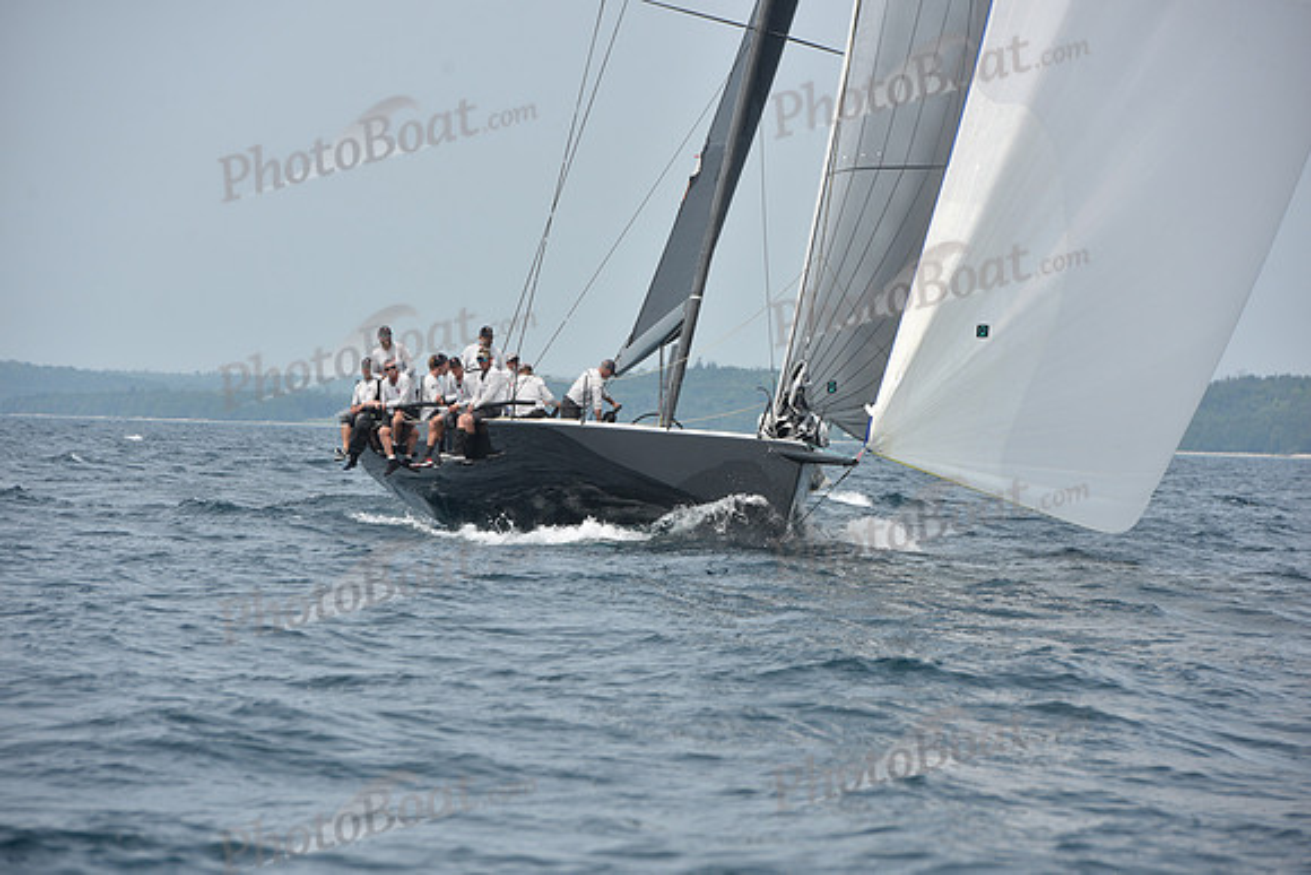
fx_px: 7285
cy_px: 438
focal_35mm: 200
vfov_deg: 6.9
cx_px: 656
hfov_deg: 10.3
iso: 250
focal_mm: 200
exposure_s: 1/1250
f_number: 8
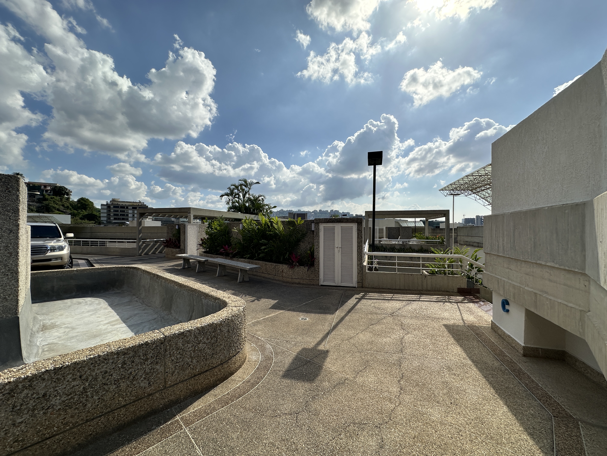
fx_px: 245
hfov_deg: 102.1
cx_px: 304
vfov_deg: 85.7
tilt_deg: +0.8
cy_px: 228
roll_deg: -0.2
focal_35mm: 14
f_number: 2.2
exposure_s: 1/4292
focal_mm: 2.22
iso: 50
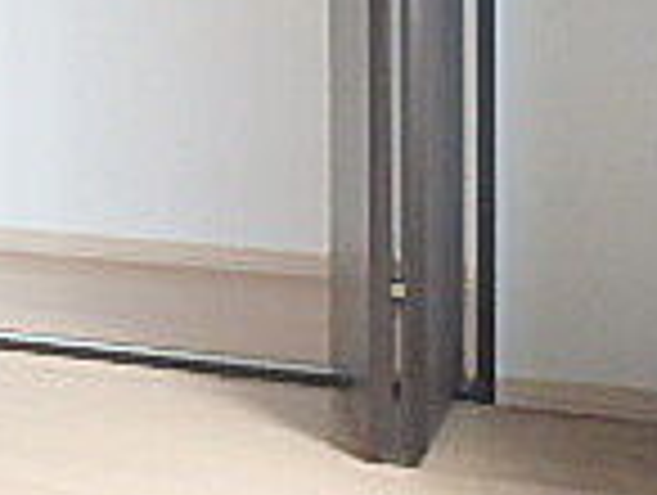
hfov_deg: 16.1
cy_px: -117
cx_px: -688
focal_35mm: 92
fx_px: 1749
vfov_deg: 15.5
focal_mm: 3.7
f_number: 3.5
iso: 250
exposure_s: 1/30
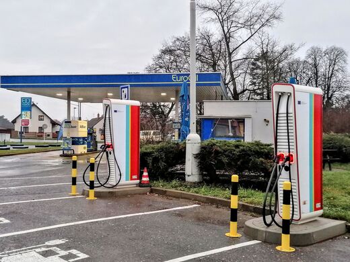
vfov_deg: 35.1
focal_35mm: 41
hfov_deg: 45.8
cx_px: 175
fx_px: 415
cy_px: 131
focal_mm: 5.3
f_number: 1.8
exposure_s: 1/33.3
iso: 100
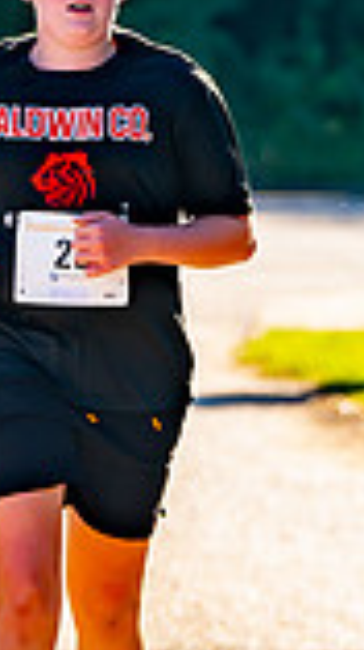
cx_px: 379
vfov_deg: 2.9
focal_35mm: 733
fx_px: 12611
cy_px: 84
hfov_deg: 1.7
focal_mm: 135
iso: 100
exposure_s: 1/640
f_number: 3.2
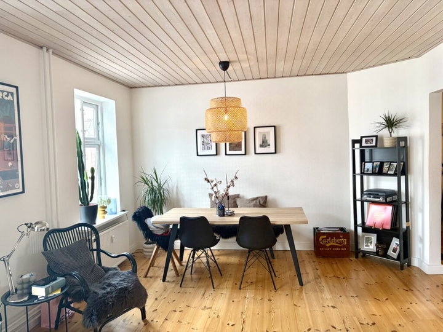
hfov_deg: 67.3
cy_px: 166
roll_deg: +2.9
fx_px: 333
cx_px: 222
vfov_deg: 53.1
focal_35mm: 26
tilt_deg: -1.2
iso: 125
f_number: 1.6
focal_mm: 5.96
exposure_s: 1/122
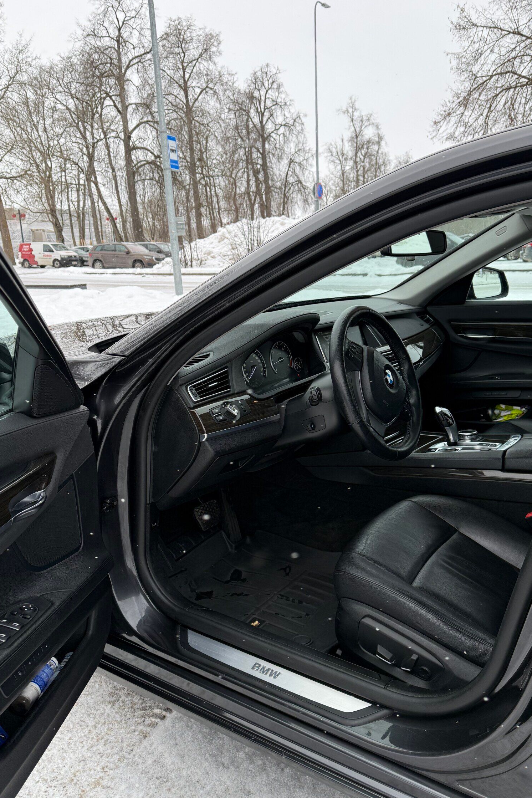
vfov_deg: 63.6
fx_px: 643
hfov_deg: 45.0
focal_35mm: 29
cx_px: 266
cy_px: 415
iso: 100
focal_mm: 6.76
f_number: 1.78
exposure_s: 1/849
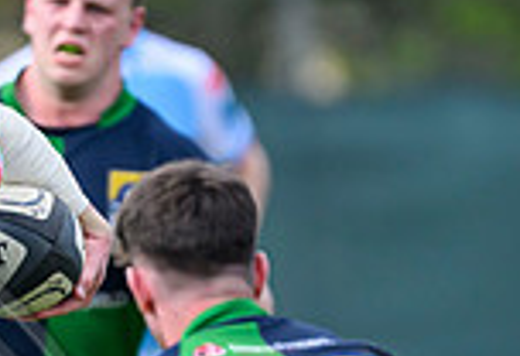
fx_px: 42024
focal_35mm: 2886
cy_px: 507
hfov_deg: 0.7
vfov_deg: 0.5
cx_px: 52
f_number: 4
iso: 500
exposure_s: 1/1600
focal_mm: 560
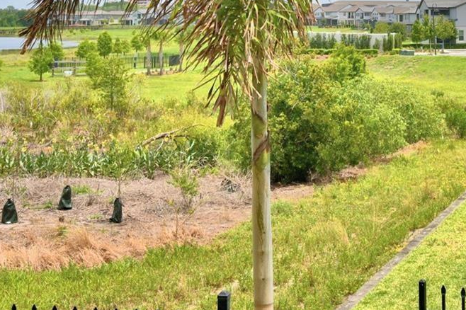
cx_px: 370
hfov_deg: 27.2
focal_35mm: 73
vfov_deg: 17.9
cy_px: -47
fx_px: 944
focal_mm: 20
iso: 100
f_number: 5.6
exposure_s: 1/1250
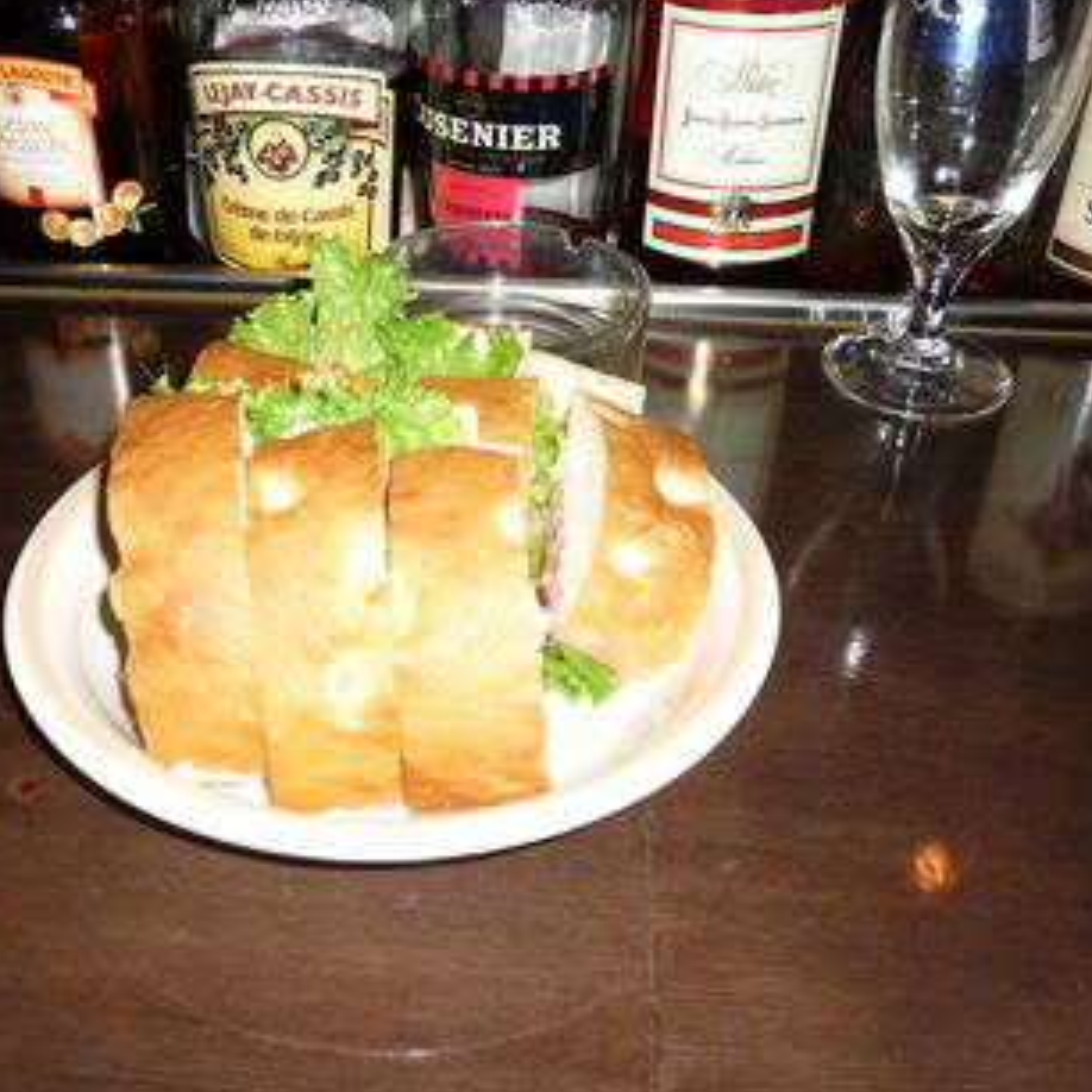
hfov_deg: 41.4
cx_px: 371
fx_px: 1428
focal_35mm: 40
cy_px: 541
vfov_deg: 41.9
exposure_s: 1/30
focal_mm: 5.5
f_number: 2.8
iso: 100
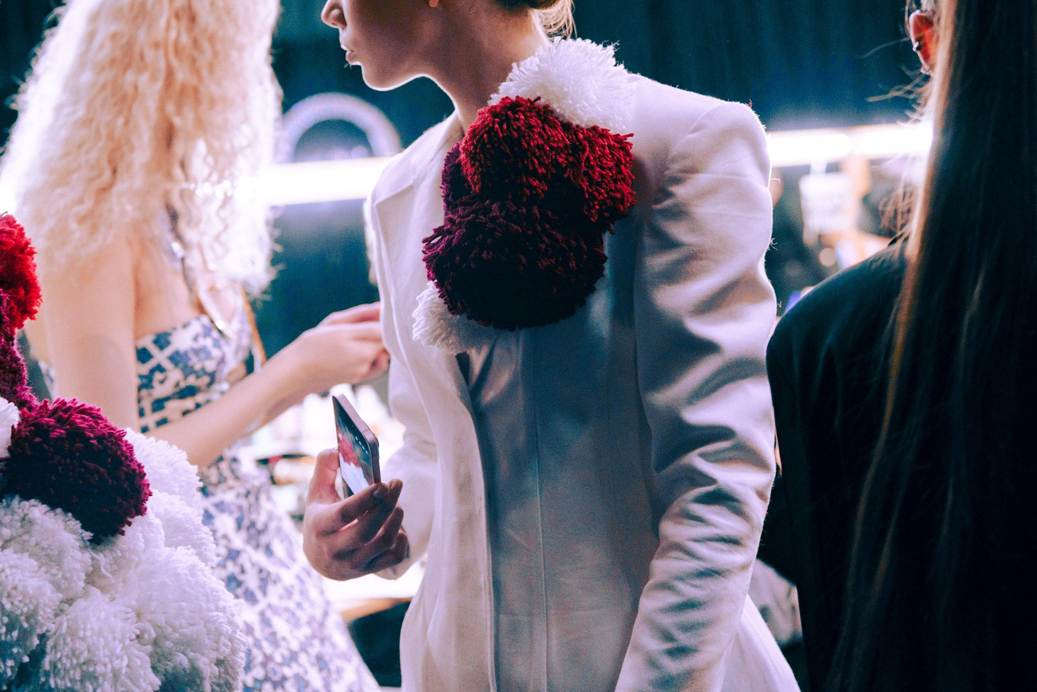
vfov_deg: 19.3
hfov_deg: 29.0
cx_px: 345
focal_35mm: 69
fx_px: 1987
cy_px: 59
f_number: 2
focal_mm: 35
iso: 800
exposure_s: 1/200
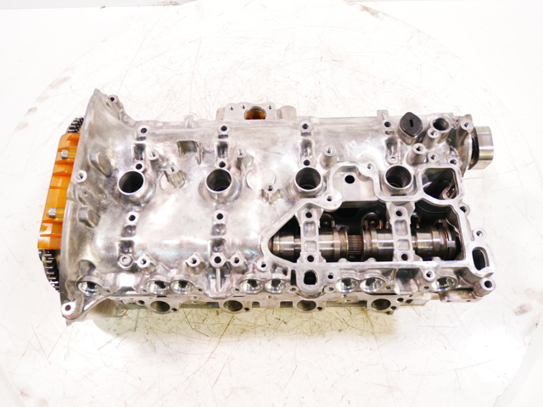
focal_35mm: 30
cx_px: 272
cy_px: 204
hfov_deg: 60.0
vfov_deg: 46.8
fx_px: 471
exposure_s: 1/60
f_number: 3.7
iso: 1000
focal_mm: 15
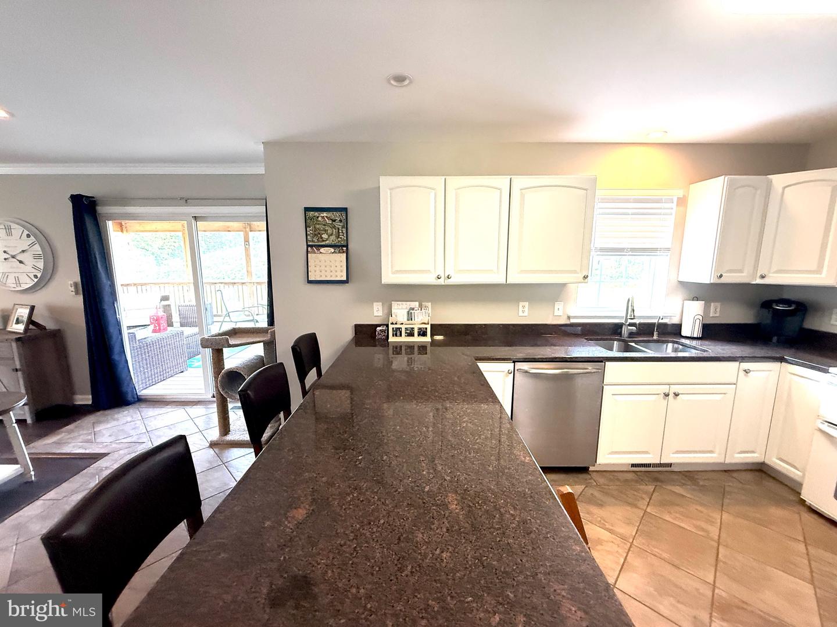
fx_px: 339
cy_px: 314
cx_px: 418
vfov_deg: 85.7
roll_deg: -0.3
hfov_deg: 102.1
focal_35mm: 14
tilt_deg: -6.7
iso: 500
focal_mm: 2.22
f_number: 2.2
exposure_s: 1/120
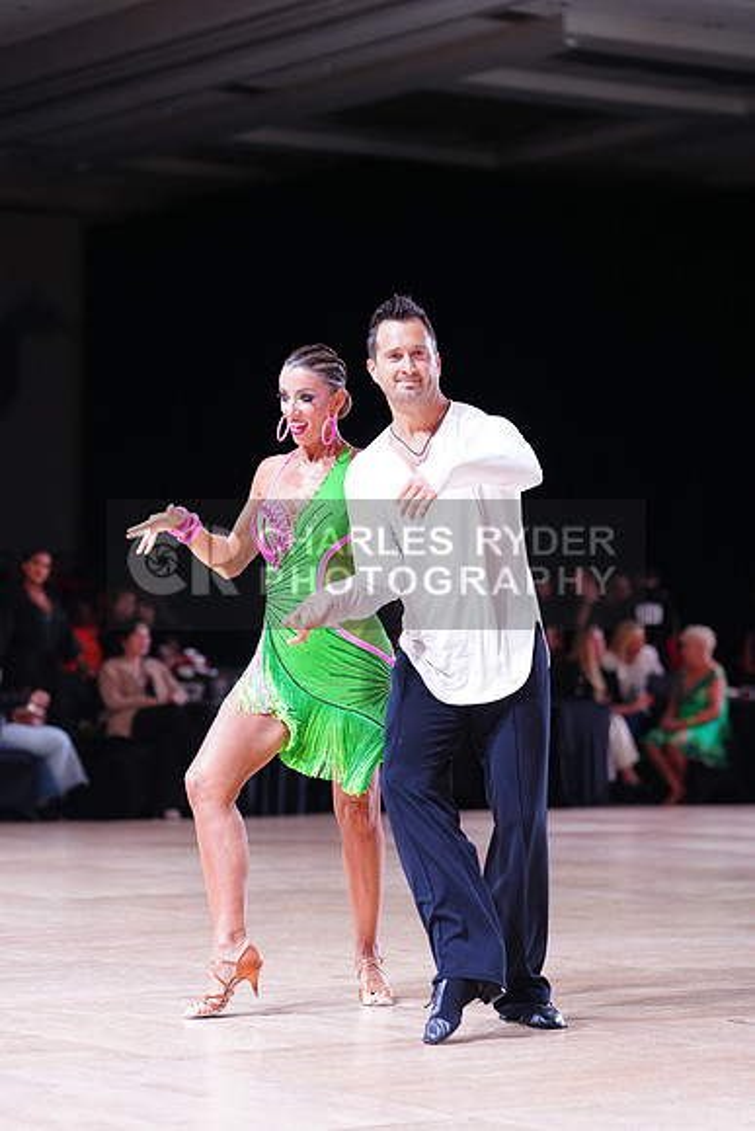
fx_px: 3207
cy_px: 566
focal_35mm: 102
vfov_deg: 20.0
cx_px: 378
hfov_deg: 13.4
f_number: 2.8
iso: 1600
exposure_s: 1/400
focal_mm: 102
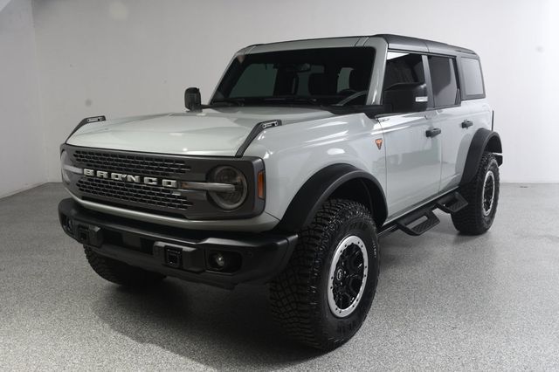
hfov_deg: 55.8
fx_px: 528
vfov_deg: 38.8
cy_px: 186
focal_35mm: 34
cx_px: 280
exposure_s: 1/160
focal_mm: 23
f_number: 10
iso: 100
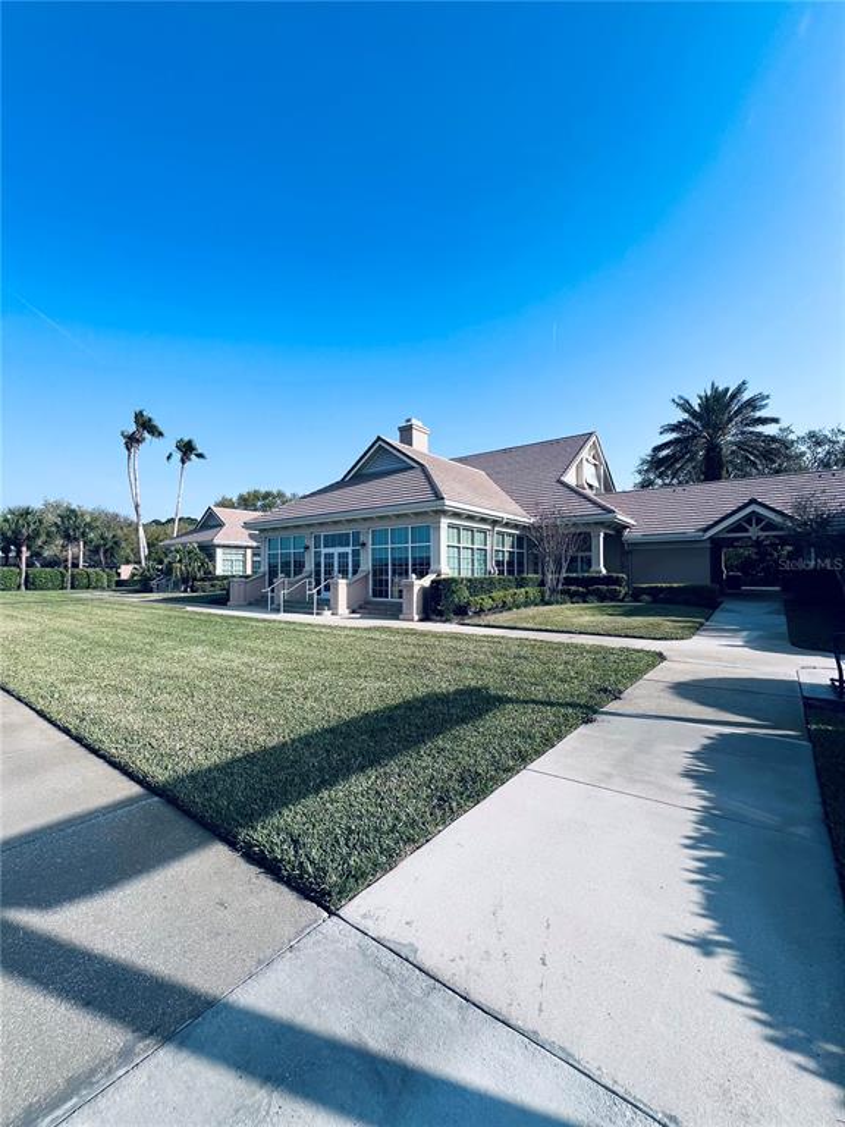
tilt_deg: +2.4
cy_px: 564
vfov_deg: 106.2
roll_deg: +0.0
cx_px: 422
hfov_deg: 89.9
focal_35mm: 13
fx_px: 423
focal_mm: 1.57
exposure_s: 1/1292
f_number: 1.8
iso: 32
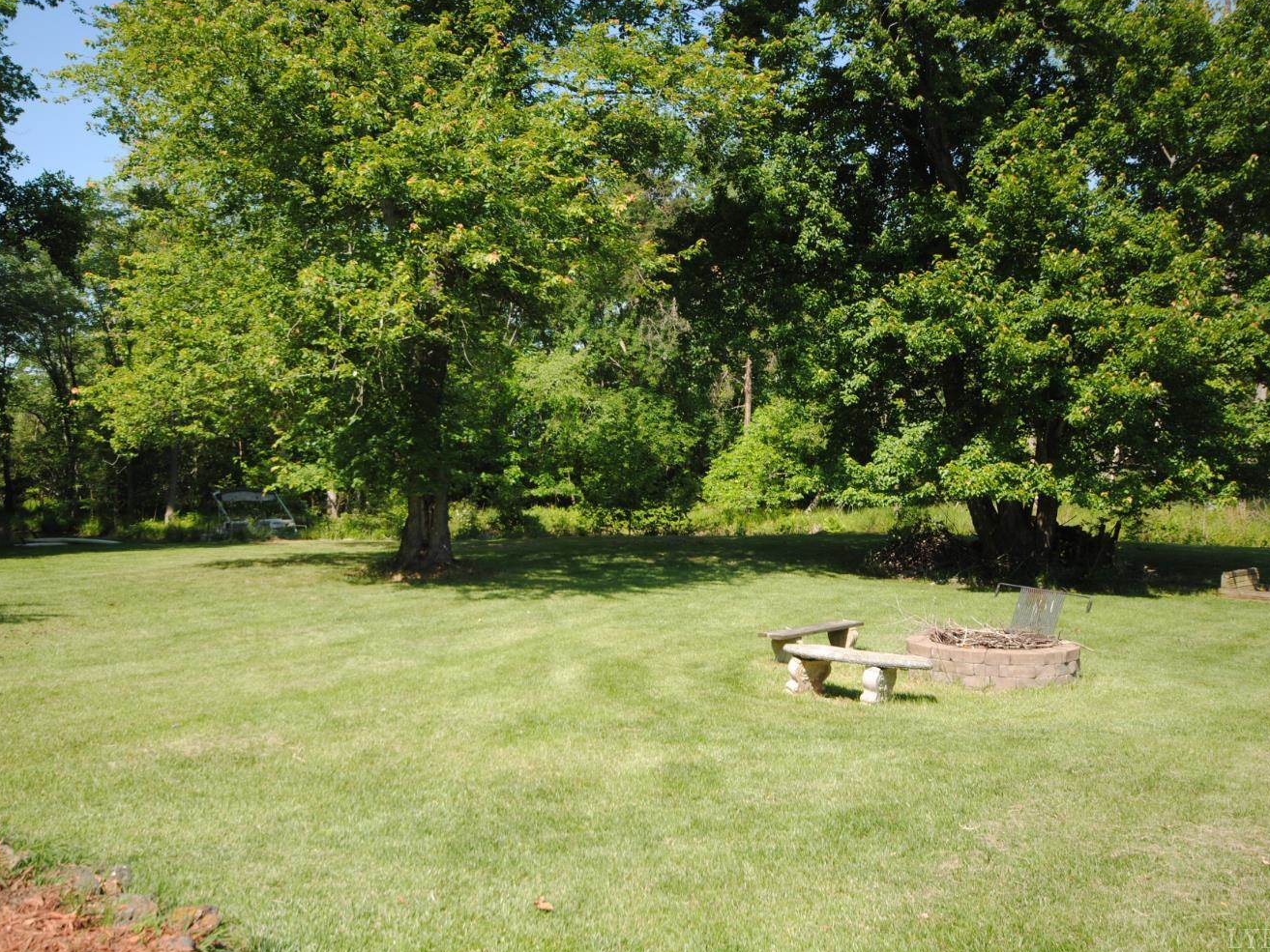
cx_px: 584
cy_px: 475
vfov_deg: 43.0
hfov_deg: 55.3
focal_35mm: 33
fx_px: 1211
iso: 100
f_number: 6.3
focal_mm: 20
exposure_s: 1/160
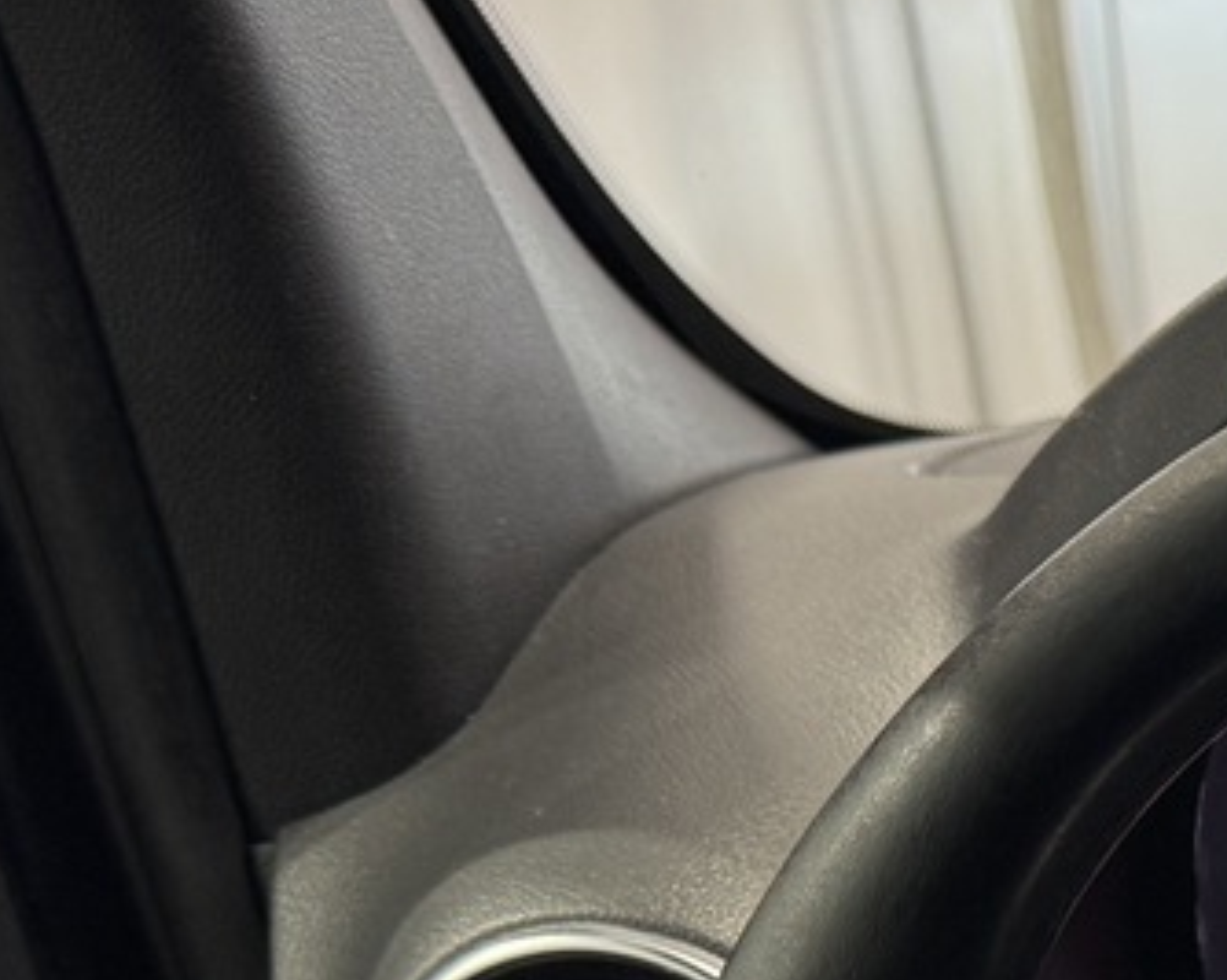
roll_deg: +2.3
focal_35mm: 101
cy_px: 1468
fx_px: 3667
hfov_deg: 16.9
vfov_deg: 14.2
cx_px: 1921
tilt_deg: -35.0
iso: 125
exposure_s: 1/100
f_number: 1.78
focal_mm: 6.76
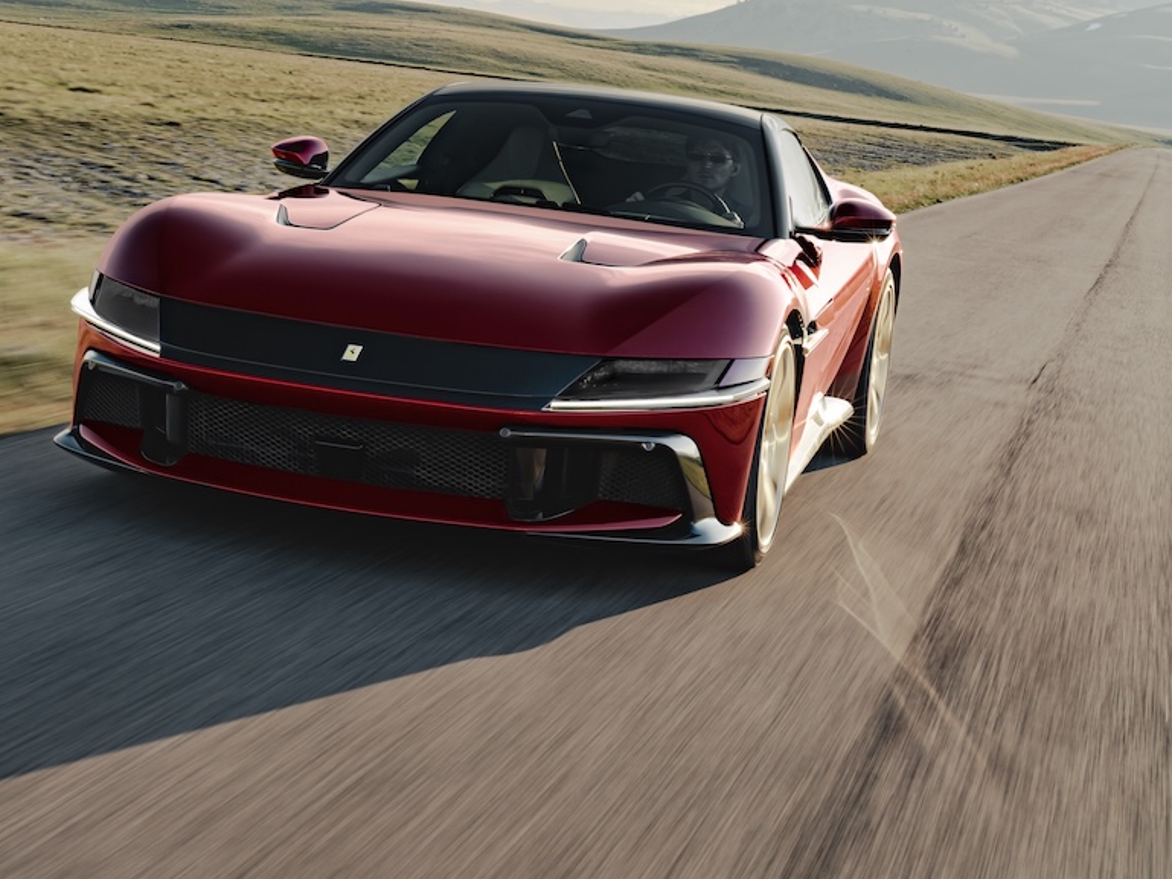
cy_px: 338
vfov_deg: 19.6
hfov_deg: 25.8
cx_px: 355
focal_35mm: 75
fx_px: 2540
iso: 100
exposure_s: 1/40
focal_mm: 50
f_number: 9
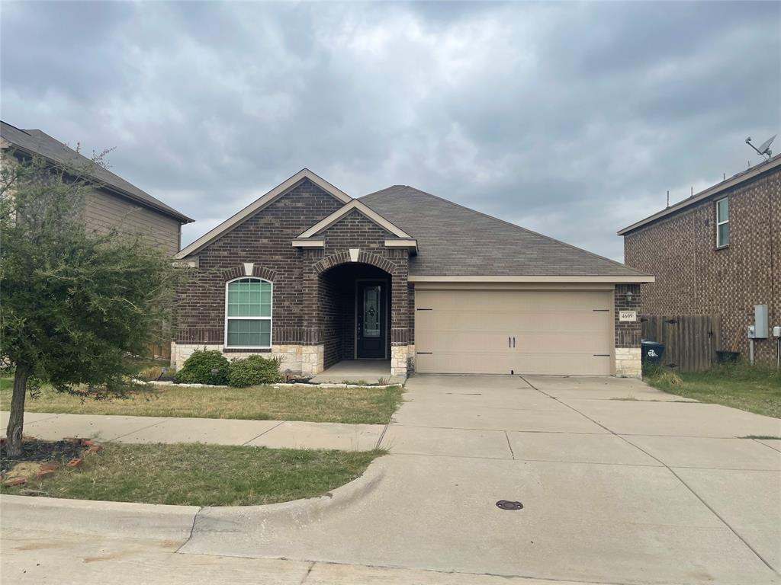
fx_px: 564
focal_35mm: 25
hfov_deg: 69.4
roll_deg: -0.9
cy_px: 292
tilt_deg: +2.1
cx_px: 390
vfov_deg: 54.9
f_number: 1.6
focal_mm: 5.1
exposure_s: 1/2203
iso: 32
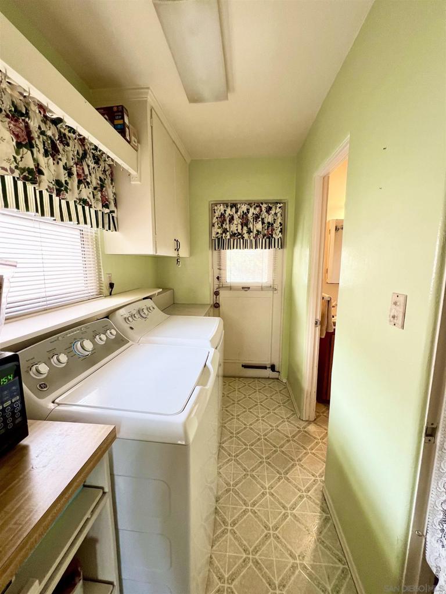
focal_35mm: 13
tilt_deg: -8.3
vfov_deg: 106.2
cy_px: 297
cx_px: 223
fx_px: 223
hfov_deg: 89.9
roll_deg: -0.6
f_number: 1.8
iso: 125
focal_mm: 1.57
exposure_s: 1/60
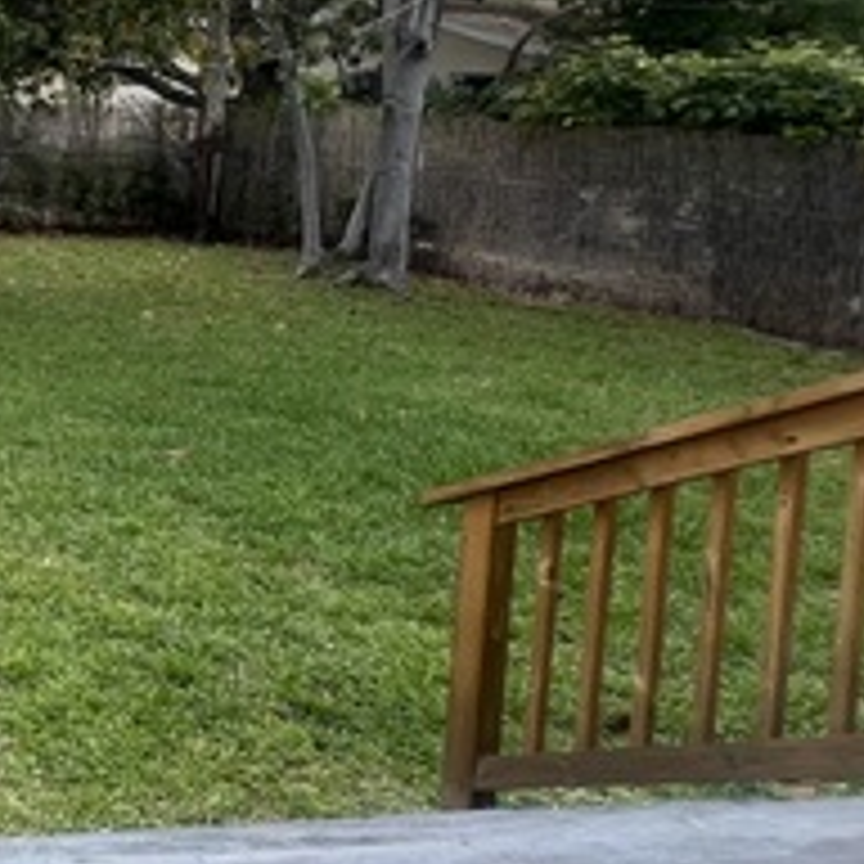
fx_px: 1130
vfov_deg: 39.7
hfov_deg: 24.2
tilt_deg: -4.5
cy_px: 135
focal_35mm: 40
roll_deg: -0.7
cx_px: -610
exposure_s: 1/399
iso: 32
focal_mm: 1.57
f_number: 1.8
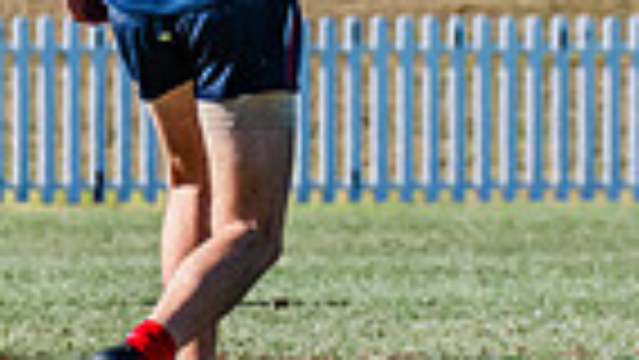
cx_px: 1054
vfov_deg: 0.8
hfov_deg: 1.3
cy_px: -183
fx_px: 27205
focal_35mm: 1605
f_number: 9
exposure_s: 1/1600
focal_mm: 310
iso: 800
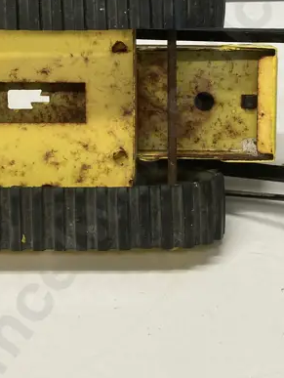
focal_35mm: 74
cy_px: 114
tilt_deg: -26.6
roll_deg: -0.9
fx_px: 808
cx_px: 175
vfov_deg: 26.1
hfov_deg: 19.9
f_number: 1.8
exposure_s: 1/50
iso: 50
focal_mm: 3.99
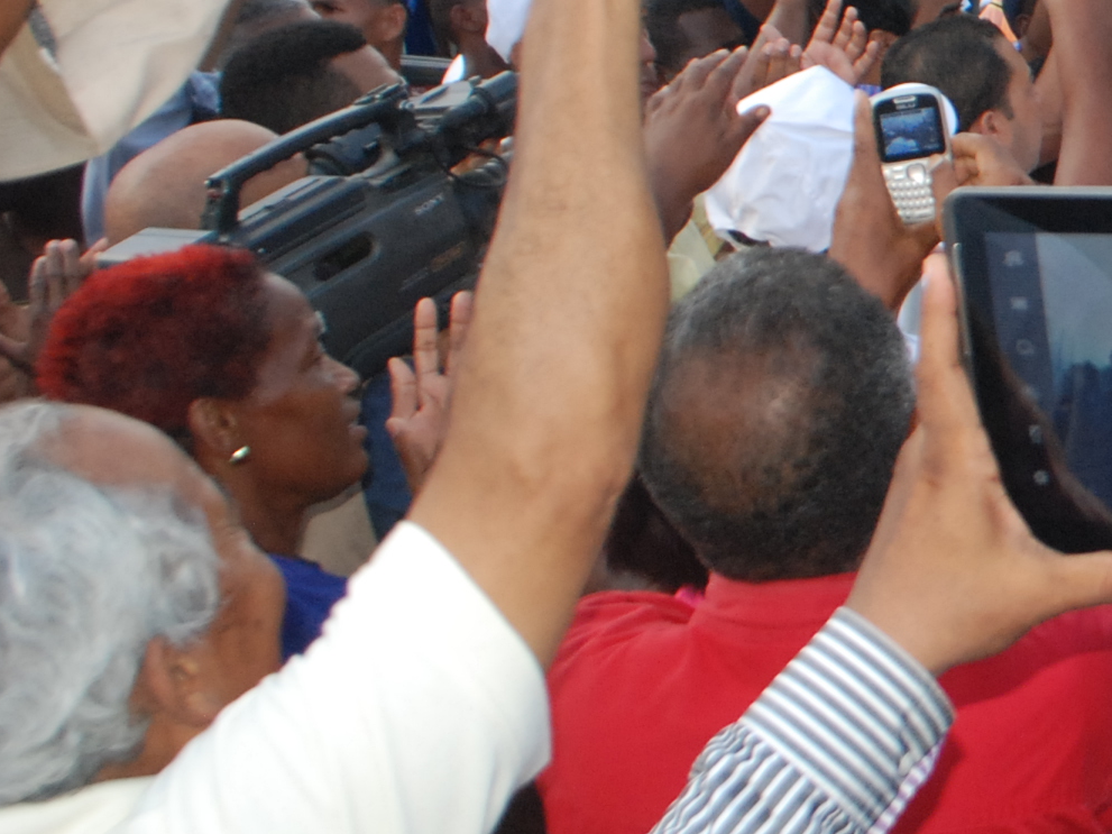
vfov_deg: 18.9
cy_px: 13
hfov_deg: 22.2
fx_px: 2441
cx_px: 1561
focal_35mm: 76
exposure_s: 1/200
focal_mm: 18
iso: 500
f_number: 7.1
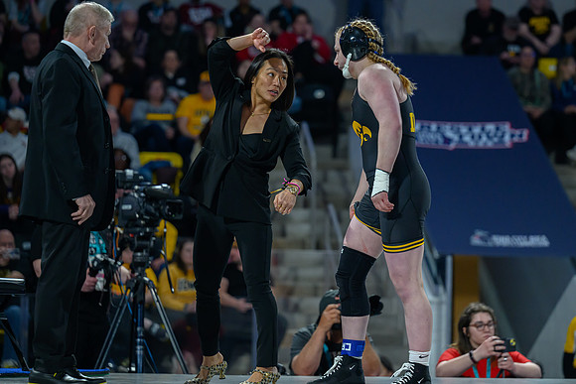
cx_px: 317
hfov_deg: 12.6
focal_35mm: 162
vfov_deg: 8.5
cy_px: 155
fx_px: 2598
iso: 2800
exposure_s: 1/800
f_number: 2.8
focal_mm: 135
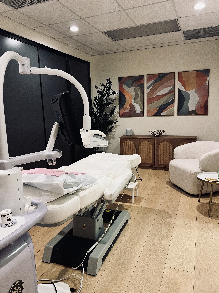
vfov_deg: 67.3
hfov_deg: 53.1
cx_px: 110
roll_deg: +2.2
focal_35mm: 26
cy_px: 146
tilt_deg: -10.2
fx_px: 219
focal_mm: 5.7
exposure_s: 1/60
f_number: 1.5
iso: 160
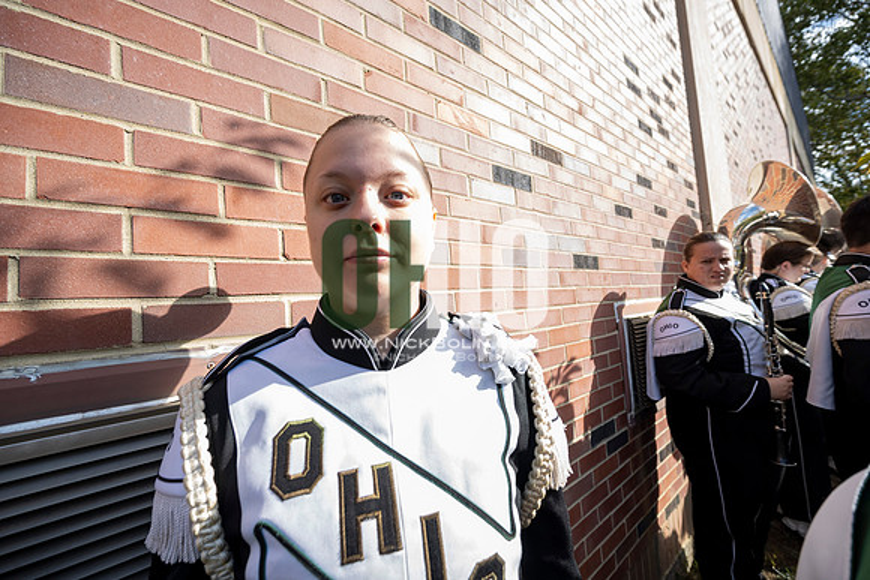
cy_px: 290
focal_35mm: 14
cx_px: 435
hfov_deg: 104.2
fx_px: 338
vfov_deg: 81.2
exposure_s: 1/500
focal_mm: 14
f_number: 4.5
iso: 320
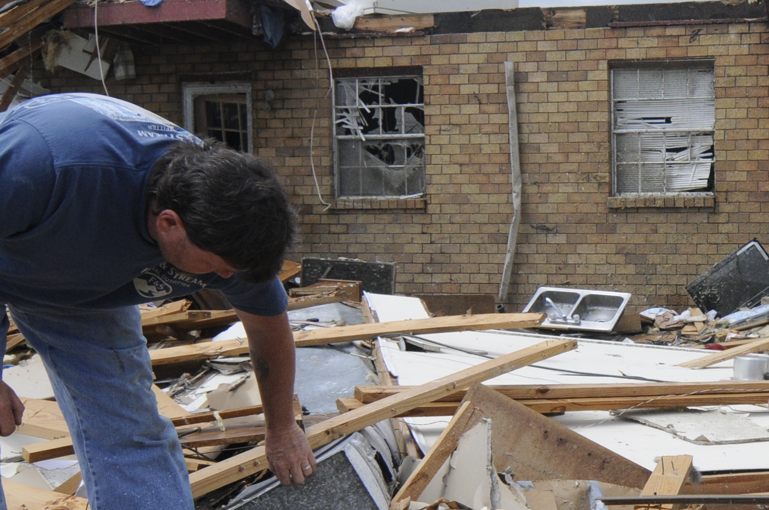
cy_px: 315
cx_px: 767
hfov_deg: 35.3
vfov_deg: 26.3
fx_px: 1088
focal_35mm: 51
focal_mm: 12
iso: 500
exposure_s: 1/2500
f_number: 5
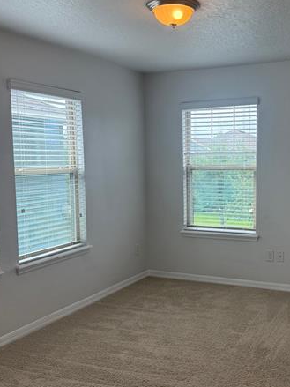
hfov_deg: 33.9
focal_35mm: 42
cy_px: 203
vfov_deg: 44.8
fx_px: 469
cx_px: 199
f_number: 1.78
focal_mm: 6.76
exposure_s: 1/376
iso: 100
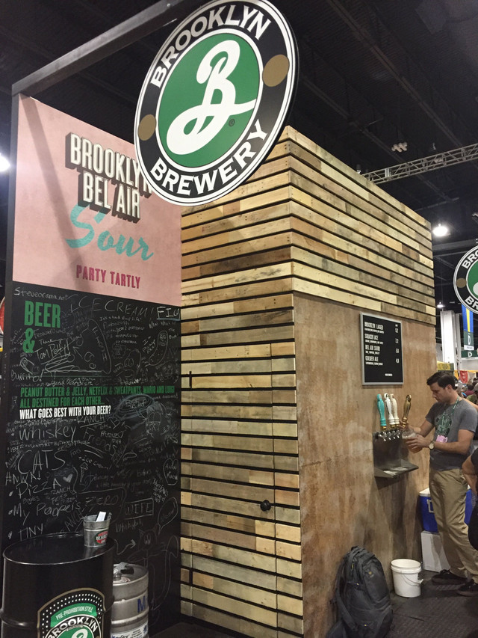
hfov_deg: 48.2
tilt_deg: +7.1
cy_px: 319
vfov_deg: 61.7
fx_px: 534
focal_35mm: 29
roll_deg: -0.1
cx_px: 239
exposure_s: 1/30
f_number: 2.2
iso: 250
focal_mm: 4.15
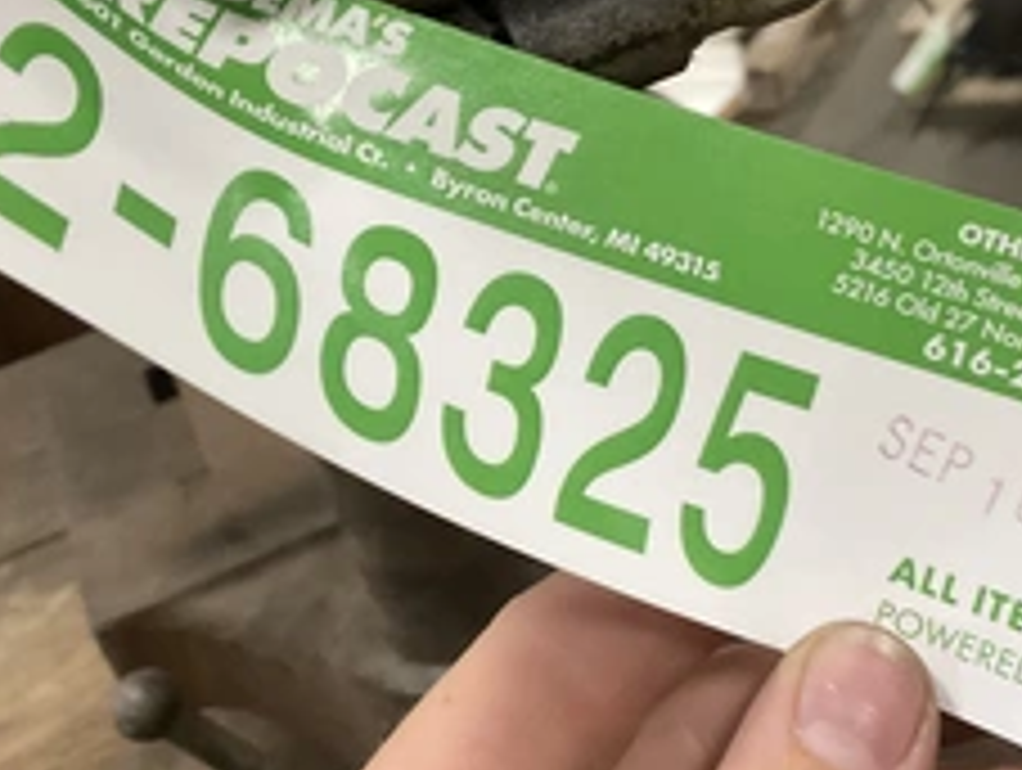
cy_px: 297
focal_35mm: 51
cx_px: 567
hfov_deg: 37.4
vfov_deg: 28.6
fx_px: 1508
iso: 200
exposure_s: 1/60
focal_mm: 3
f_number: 1.8
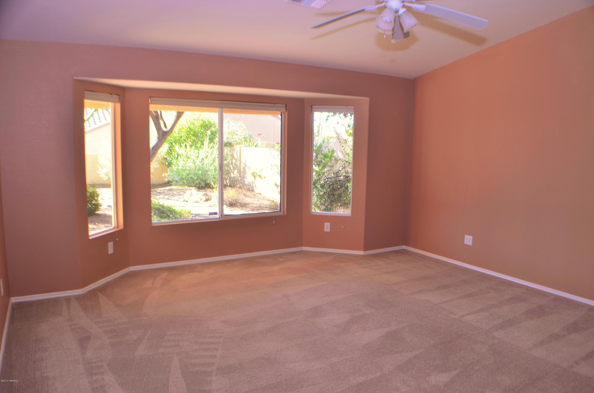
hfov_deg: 53.2
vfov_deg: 36.7
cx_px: 297
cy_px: 196
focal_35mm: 36
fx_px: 593
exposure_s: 1/30
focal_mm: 24
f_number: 5
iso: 200
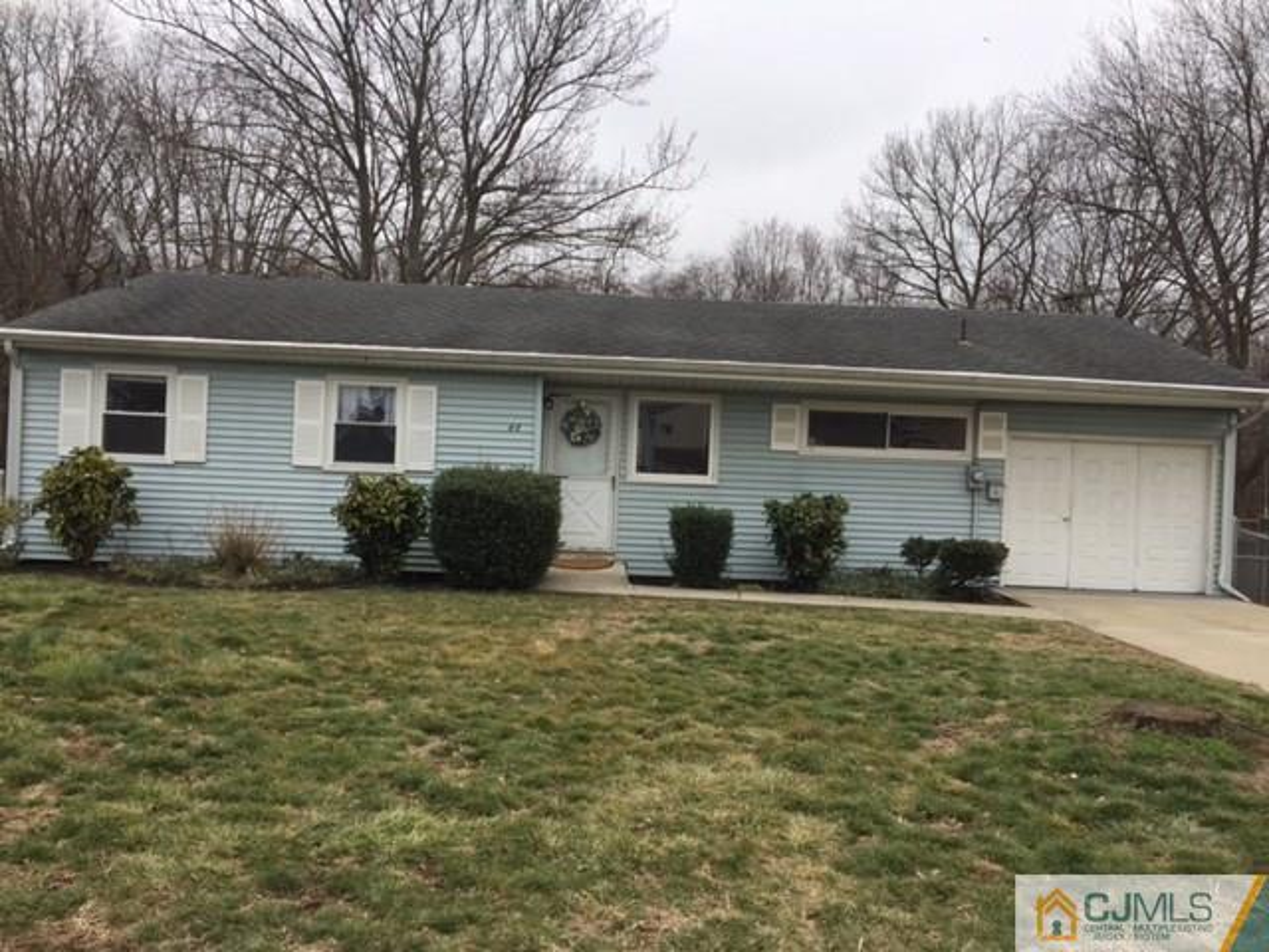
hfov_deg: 61.7
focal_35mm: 29
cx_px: 634
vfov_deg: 48.2
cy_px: 476
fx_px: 1063
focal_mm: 4.15
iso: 32
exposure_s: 1/425
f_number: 2.2
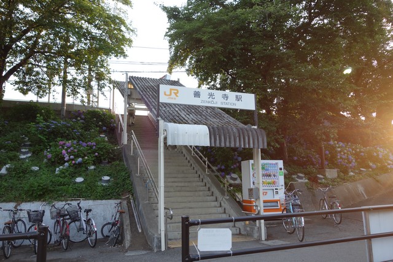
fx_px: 306
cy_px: 131
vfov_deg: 46.4
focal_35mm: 28
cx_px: 196
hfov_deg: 65.5
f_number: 3.5
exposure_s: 1/100
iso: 125
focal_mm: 10.4
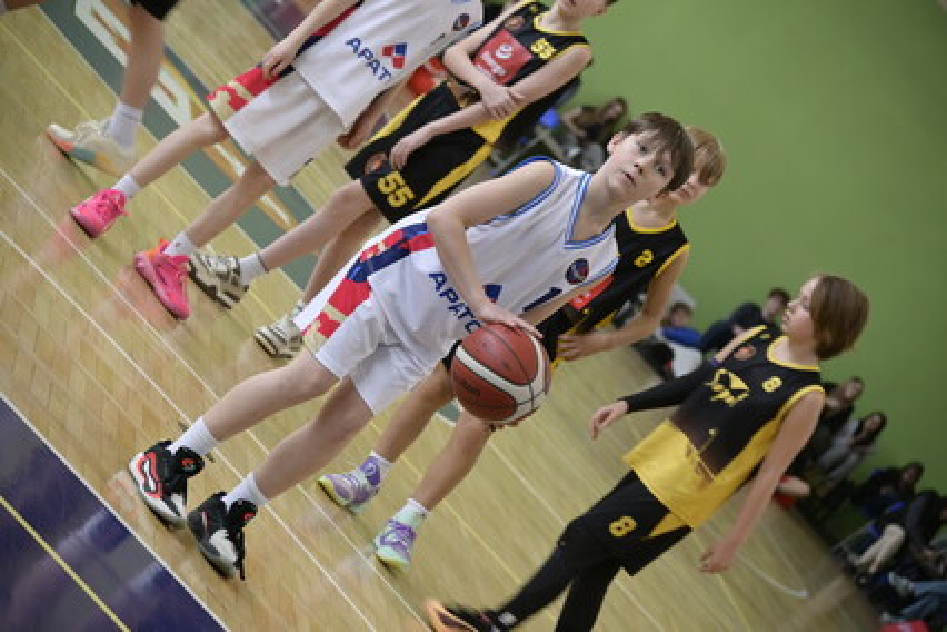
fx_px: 3946
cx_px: 474
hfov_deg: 13.7
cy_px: 316
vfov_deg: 9.1
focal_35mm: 150
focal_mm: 100
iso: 800
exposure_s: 1/60
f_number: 5
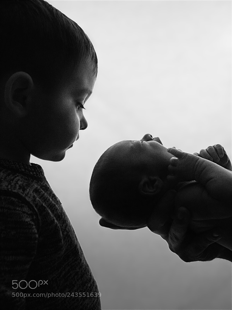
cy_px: 155
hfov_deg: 32.9
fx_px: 393
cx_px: 116
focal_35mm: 44
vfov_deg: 43.0
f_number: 5
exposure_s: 1/250
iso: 3200
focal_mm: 22
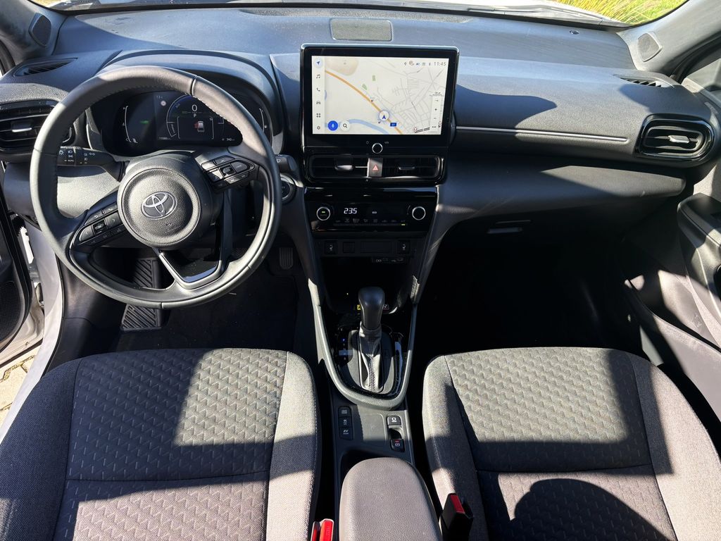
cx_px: 360
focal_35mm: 26
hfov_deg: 67.3
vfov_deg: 53.1
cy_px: 270
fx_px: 542
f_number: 1.6
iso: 32
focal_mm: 5.96
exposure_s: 1/100
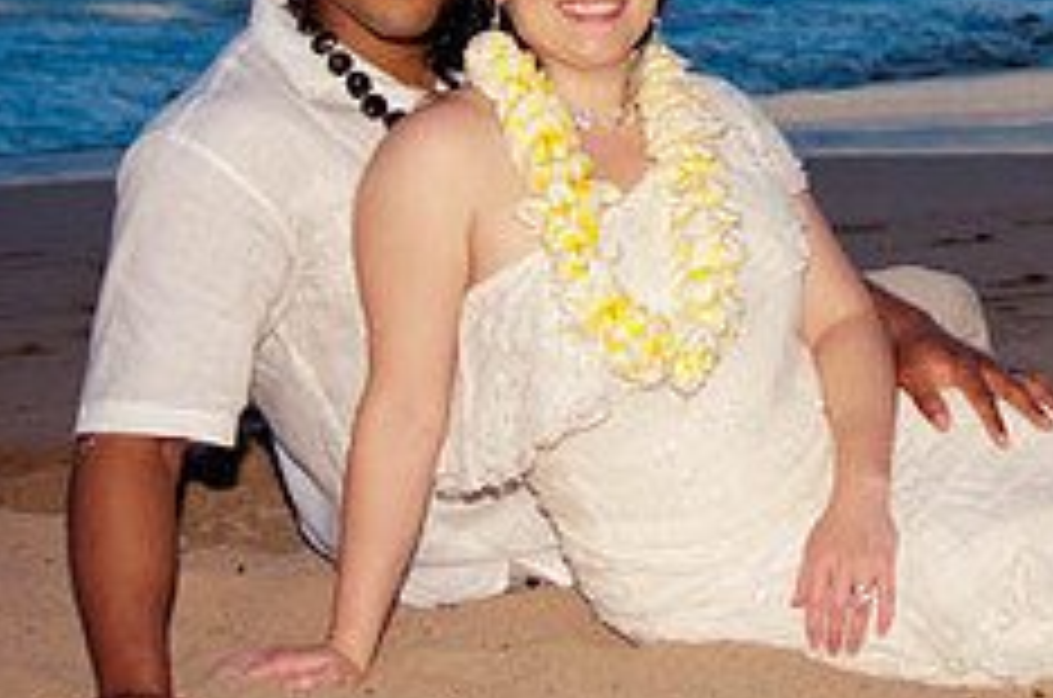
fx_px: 3036
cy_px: -142
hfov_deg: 19.4
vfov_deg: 12.8
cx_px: 904
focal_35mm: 104
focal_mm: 28
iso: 500
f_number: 2.8
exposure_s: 1/1000
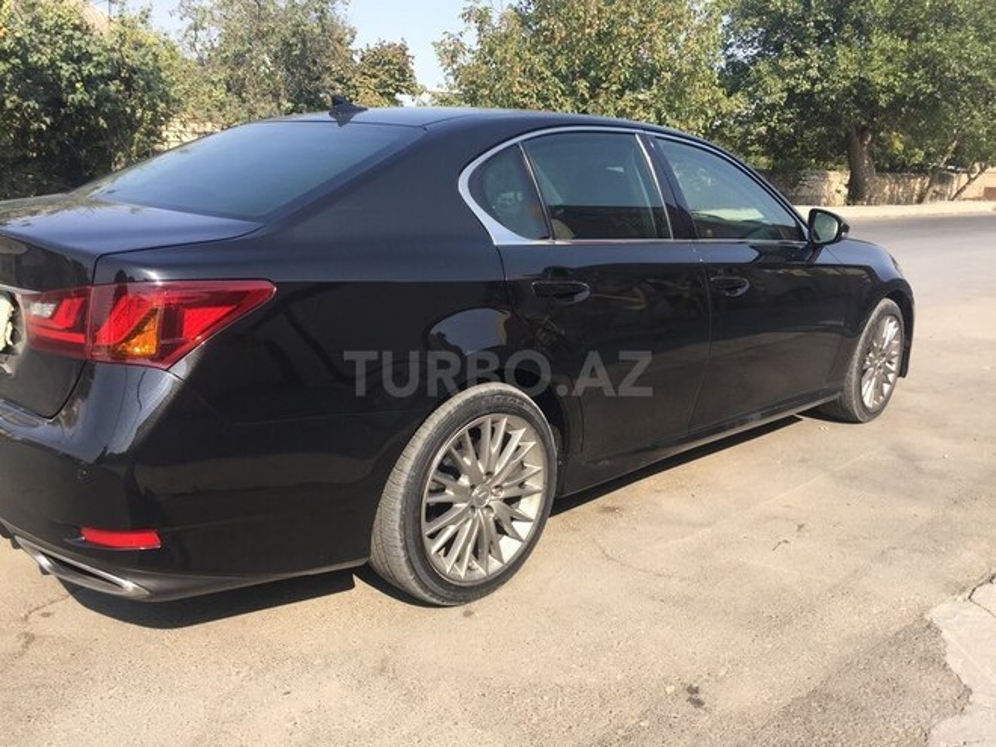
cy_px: 374
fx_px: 834
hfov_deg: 61.7
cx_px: 498
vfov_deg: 48.2
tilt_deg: -15.2
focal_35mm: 29
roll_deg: -3.8
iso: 32
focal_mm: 4.15
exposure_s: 1/824
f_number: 2.2
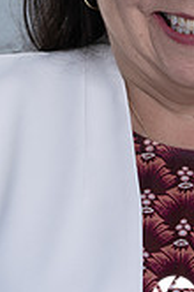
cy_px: 5
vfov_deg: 4.9
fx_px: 3441
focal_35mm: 424
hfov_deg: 3.2
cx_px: 178
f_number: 5.6
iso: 160
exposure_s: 1/200
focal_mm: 156
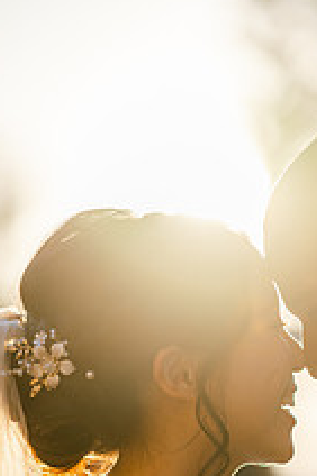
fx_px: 2950
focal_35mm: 223
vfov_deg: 9.2
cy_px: 472
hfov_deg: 6.1
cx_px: 306
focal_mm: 105
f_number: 1.4
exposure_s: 1/3200
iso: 64
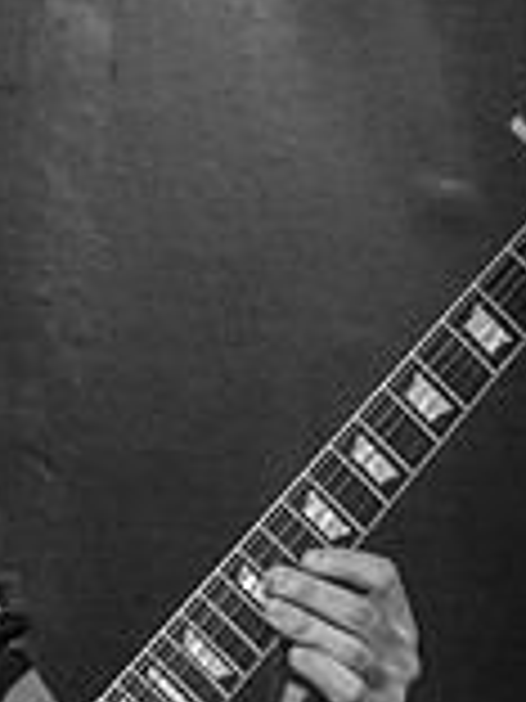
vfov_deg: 9.5
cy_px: 598
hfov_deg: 7.1
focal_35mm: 208
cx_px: 0
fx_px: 4214
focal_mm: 75
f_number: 5.6
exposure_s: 1/100
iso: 12800
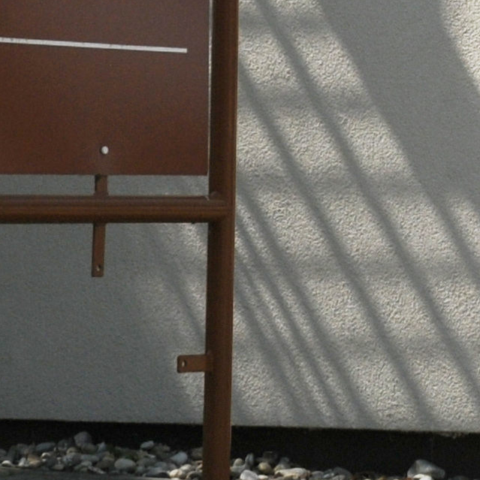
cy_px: -548
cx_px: 877
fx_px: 3216
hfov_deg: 8.2
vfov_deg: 8.1
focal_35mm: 205
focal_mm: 24
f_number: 9
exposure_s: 1/320
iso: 200
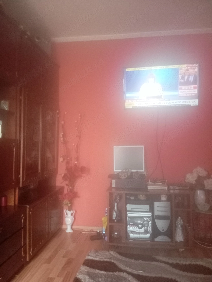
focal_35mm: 28
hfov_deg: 49.9
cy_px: 141
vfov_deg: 63.4
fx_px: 228
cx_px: 106
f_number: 1.8
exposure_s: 1/25
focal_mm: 4.22
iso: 3072
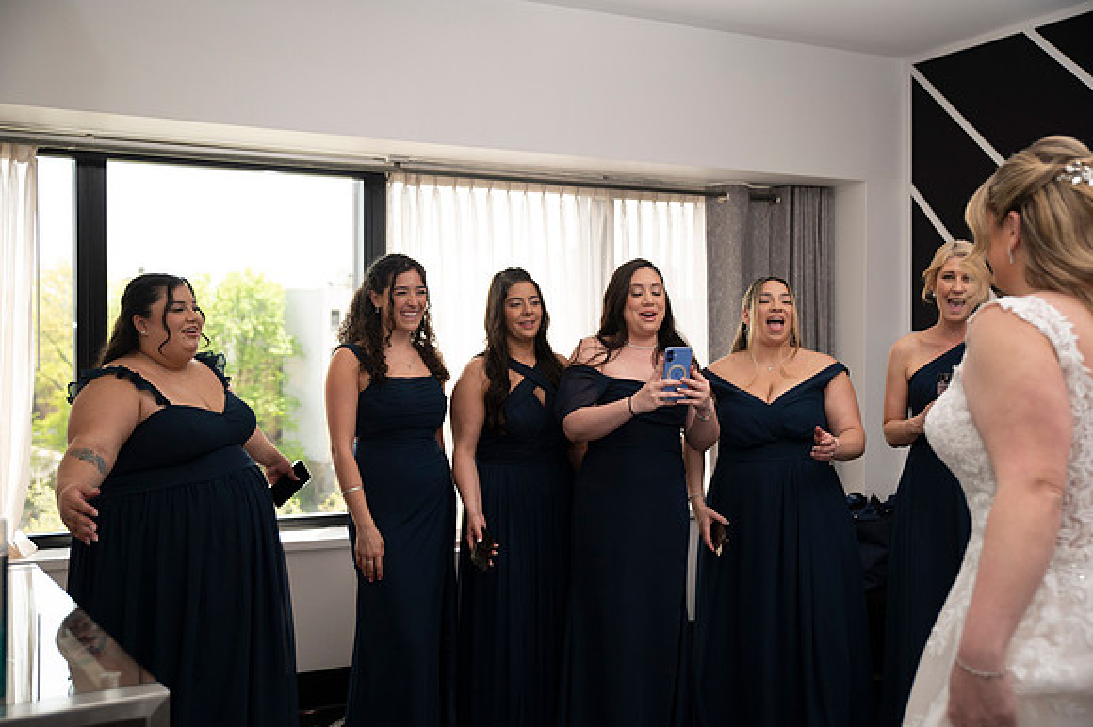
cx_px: 546
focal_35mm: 38
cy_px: 364
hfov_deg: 50.7
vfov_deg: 35.0
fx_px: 1153
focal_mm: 38
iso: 1600
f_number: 2.8
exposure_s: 1/1600
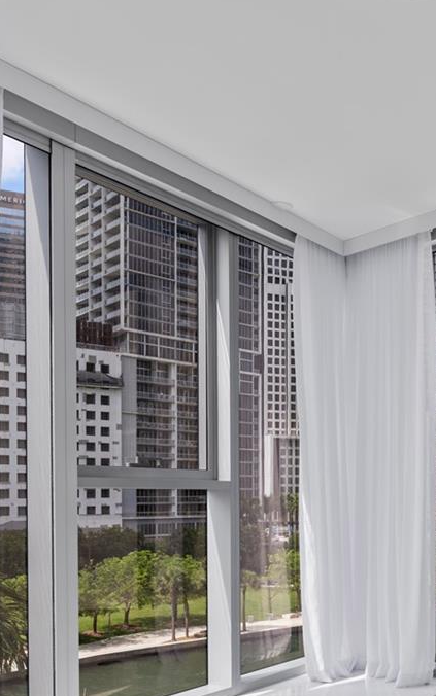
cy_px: 477
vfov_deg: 47.2
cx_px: 476
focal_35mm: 41
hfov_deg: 28.5
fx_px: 779
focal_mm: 17
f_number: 8
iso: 100
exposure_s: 1/40
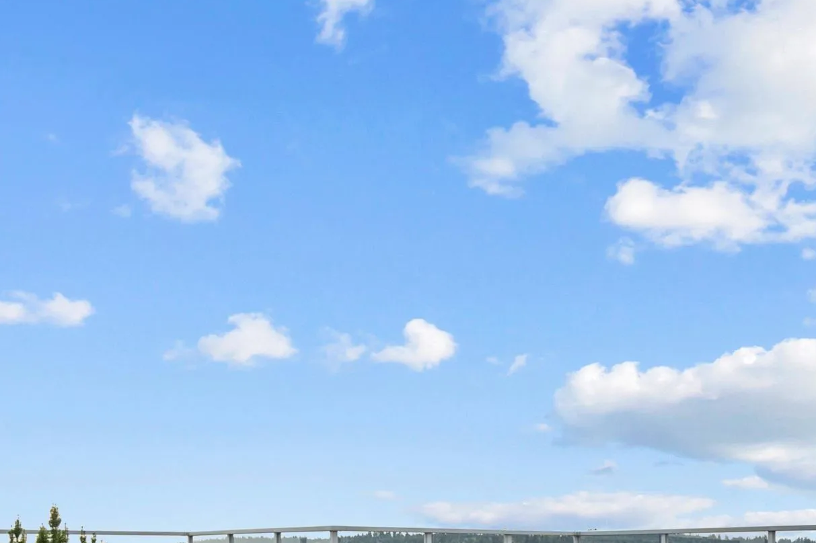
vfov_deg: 31.2
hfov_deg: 49.1
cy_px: 595
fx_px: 861
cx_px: 592
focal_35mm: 38
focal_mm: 10
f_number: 11
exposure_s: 1/80
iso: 80
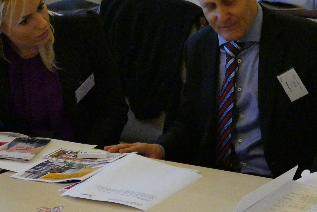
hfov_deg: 15.9
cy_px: 38
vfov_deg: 10.7
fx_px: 1127
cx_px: 257
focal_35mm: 128
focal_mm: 25.32
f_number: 3.6
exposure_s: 1/160
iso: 3200
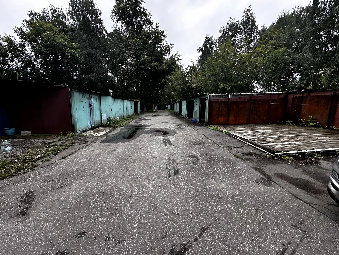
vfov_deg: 85.7
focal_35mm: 14
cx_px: 170
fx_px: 137
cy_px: 128
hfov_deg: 102.1
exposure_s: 1/206
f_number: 2.2
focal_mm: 2.22
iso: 40
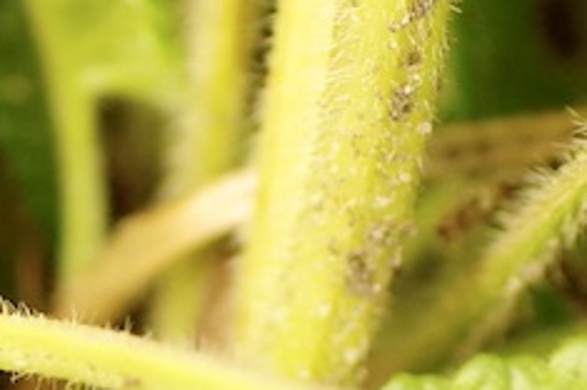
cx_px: -727
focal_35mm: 626
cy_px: 816
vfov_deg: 2.2
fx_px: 10193
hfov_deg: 3.3
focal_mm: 70
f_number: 4.5
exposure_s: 1/500
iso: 800
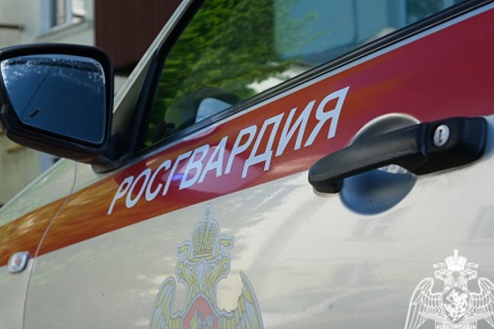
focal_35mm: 70
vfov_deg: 19.4
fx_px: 960
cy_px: 133
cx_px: 178
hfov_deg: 28.7
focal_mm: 34.3
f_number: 5.6
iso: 320
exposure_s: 1/400
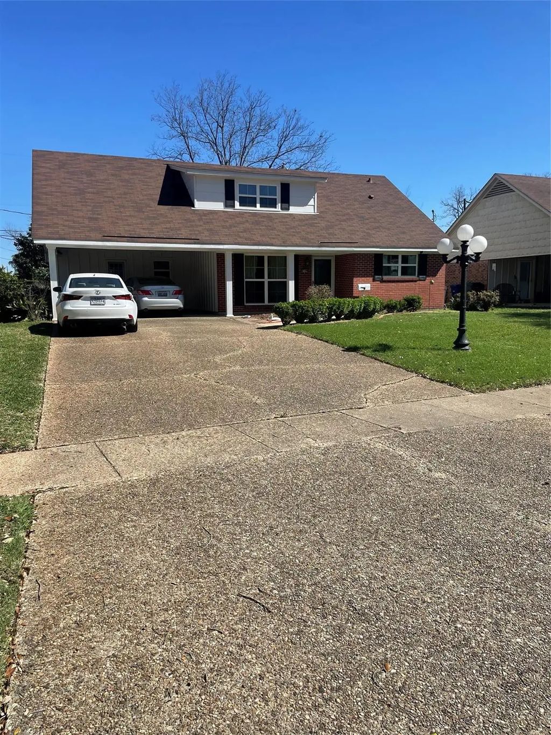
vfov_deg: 67.3
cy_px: 368
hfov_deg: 53.1
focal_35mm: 26
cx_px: 276
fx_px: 552
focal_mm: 4.2
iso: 32
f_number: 1.6
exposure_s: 1/3300
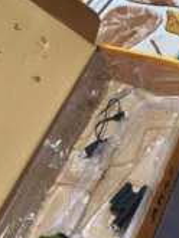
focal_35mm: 63
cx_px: 186
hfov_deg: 22.3
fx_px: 434
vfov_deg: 30.6
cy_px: 146
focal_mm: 4.94
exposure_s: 1/50
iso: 400
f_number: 1.5
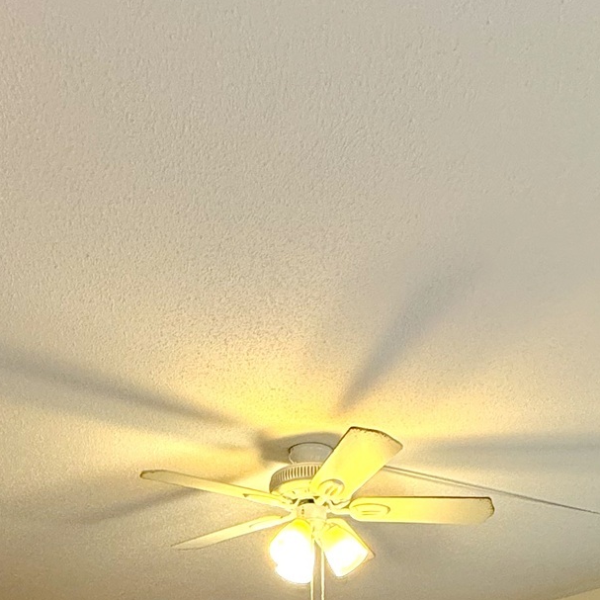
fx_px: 922
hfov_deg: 36.1
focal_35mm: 47
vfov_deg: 26.9
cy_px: 875
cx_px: 310
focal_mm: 2.22
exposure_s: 1/120
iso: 250
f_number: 2.2
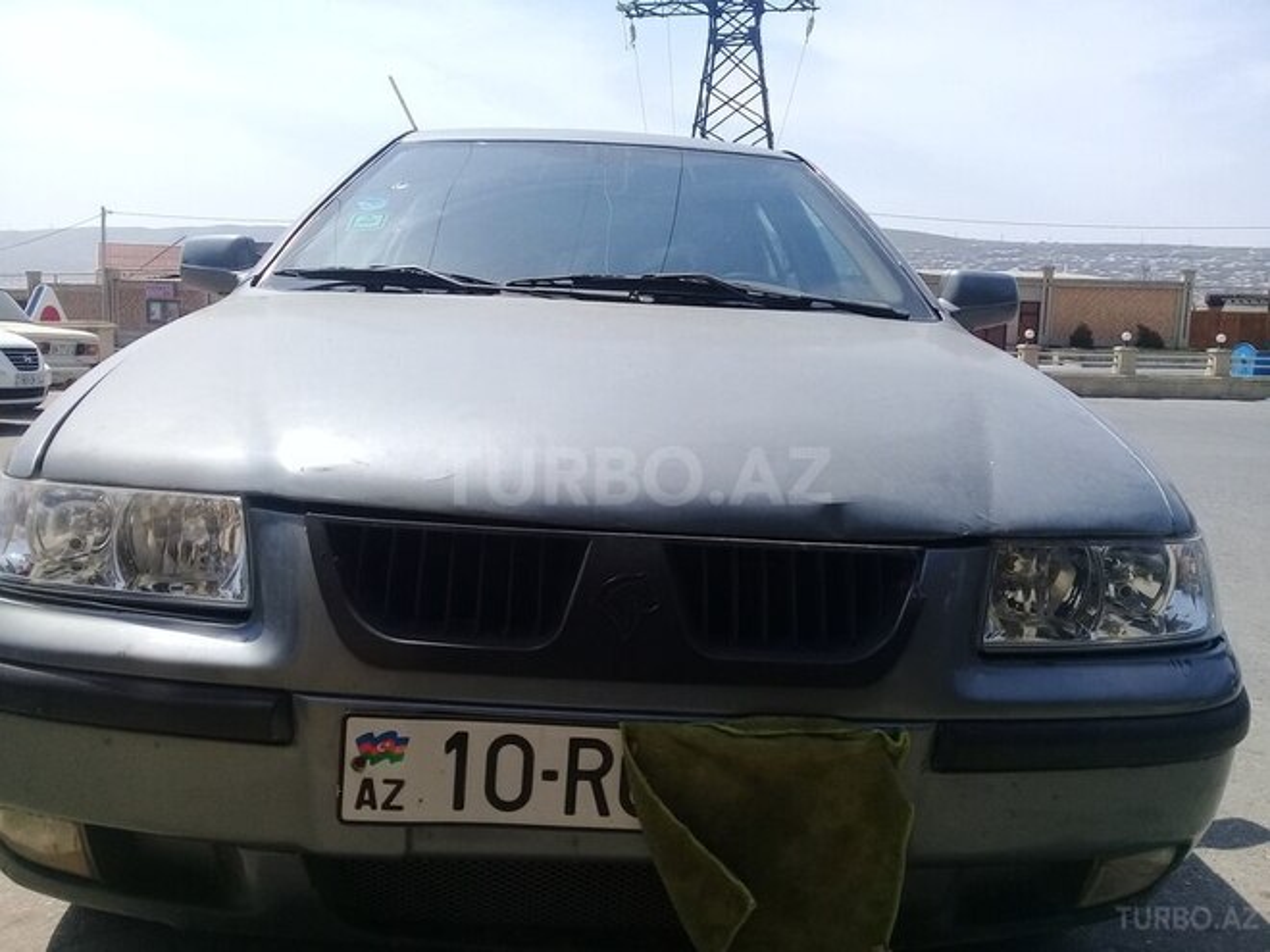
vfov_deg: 45.4
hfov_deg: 58.4
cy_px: 476
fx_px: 1137
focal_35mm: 31
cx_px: 635
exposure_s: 1/1495
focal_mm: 3.3
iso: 50
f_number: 2.2
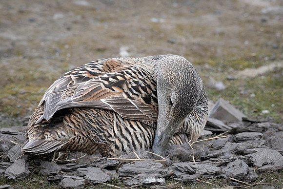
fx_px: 4460
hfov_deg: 3.6
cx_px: 186
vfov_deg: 2.4
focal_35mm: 567
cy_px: 82
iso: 1600
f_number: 8
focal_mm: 350
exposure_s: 1/1000
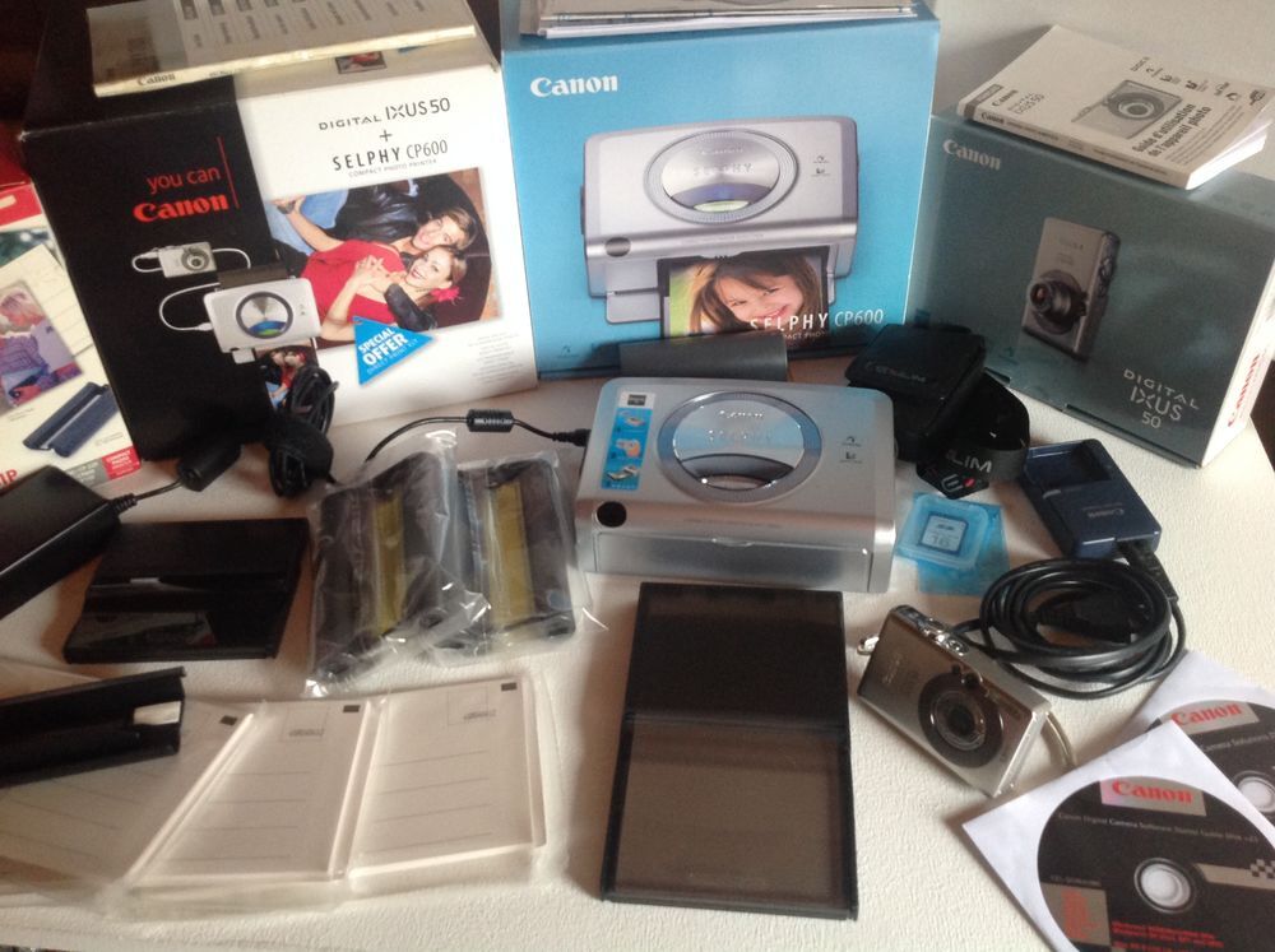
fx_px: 1287
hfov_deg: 52.7
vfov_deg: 40.6
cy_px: 476
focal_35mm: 35
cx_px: 638
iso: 160
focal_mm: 4.28
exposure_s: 1/15
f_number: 2.4
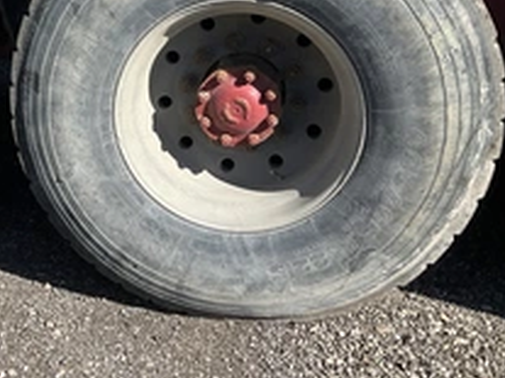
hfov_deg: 32.7
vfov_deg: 26.0
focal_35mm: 56
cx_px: 51
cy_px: 139
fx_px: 816
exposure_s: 1/1377
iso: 25
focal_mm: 3
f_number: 1.8
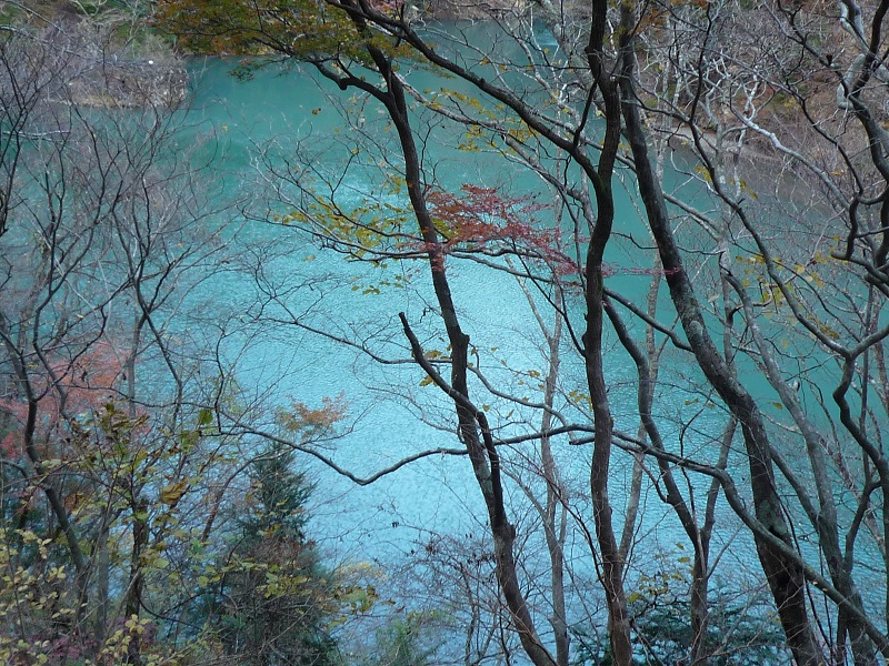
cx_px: 444
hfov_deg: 41.2
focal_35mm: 46
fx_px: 1181
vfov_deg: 31.5
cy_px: 333
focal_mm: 4.5
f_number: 2.8
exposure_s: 1/50
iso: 100
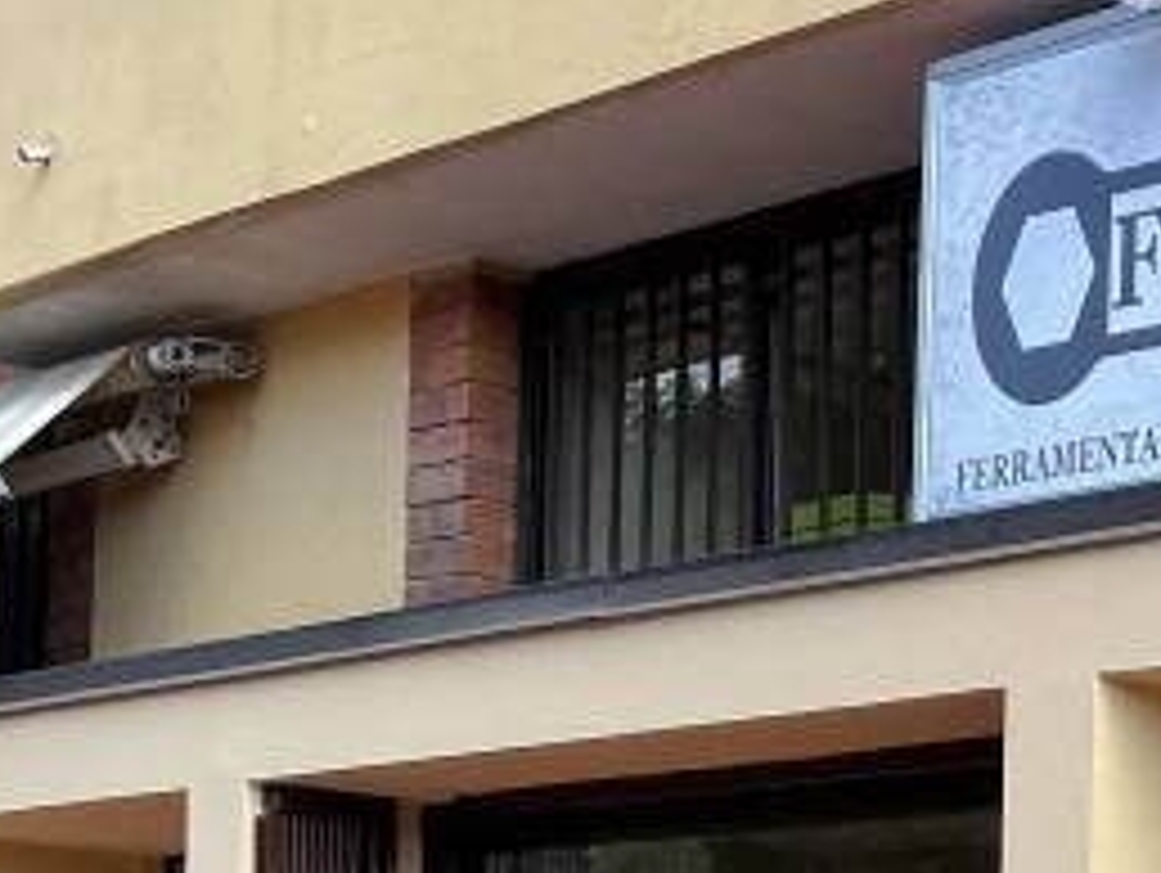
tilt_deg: +0.2
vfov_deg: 13.5
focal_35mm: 103
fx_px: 3458
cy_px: 1318
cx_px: 2174
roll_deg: -1.6
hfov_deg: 15.8
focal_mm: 4.2
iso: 32
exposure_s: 1/759
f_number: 1.6
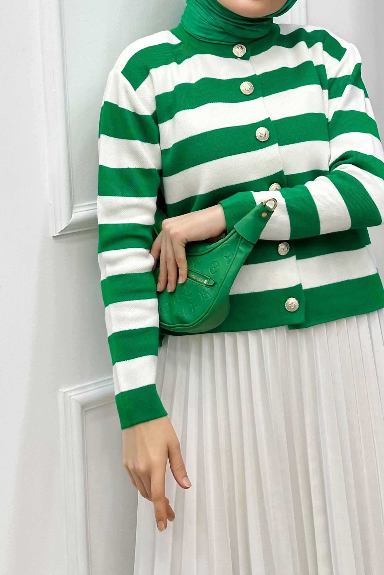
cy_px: 118
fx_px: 1408
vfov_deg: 22.8
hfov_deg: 15.5
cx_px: 268
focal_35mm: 88
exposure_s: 1/208
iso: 50
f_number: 1.78
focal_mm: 6.86
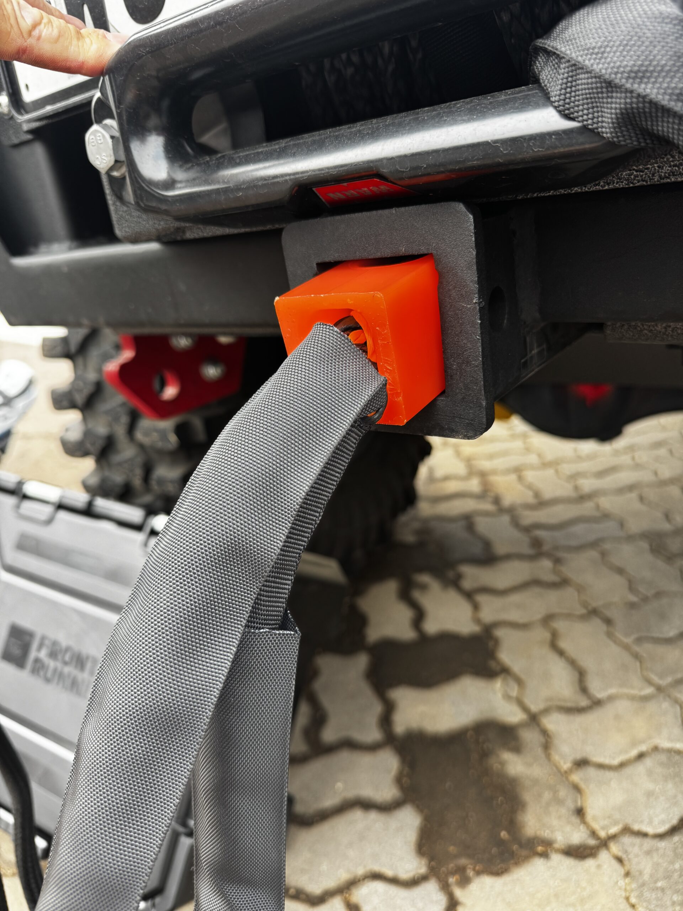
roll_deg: +0.8
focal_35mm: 24
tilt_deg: -23.5
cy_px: 456
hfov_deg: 56.8
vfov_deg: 71.6
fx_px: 631
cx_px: 342
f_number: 1.78
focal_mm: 6.76
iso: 100
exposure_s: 1/121
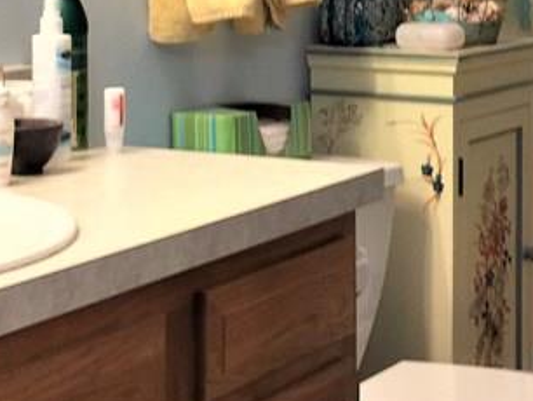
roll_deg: -0.2
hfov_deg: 20.2
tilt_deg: -2.7
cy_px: -49
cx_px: 355
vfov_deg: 14.9
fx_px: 1495
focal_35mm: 97
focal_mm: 4.15
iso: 64
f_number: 2.2
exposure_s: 1/15
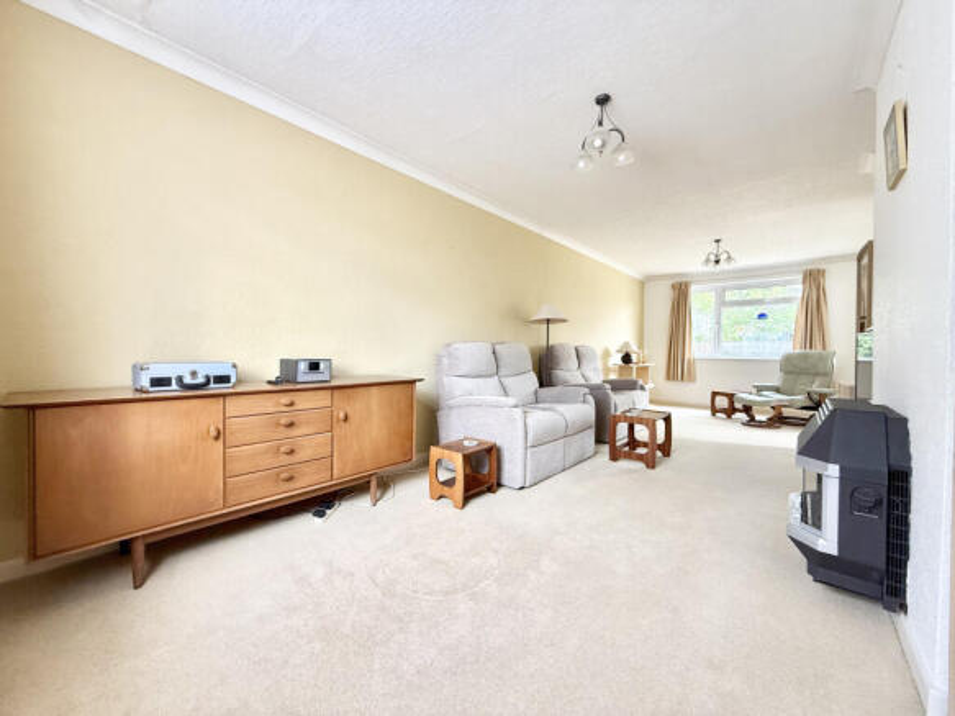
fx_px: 386
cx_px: 478
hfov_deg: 102.1
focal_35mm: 14
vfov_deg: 85.7
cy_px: 358
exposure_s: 1/99
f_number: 2.2
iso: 200
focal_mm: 2.22
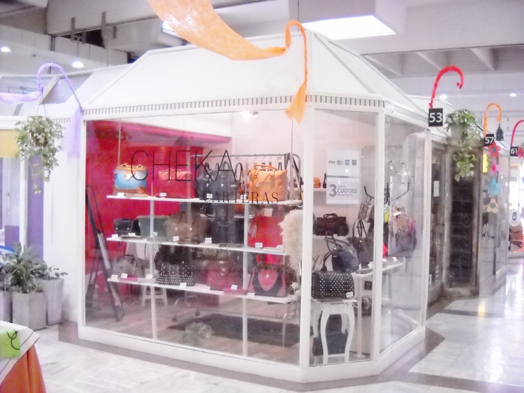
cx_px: 262
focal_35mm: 41
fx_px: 621
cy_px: 196
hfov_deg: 45.8
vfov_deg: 35.1
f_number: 3.1
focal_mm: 6.72
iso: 800
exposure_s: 1/91
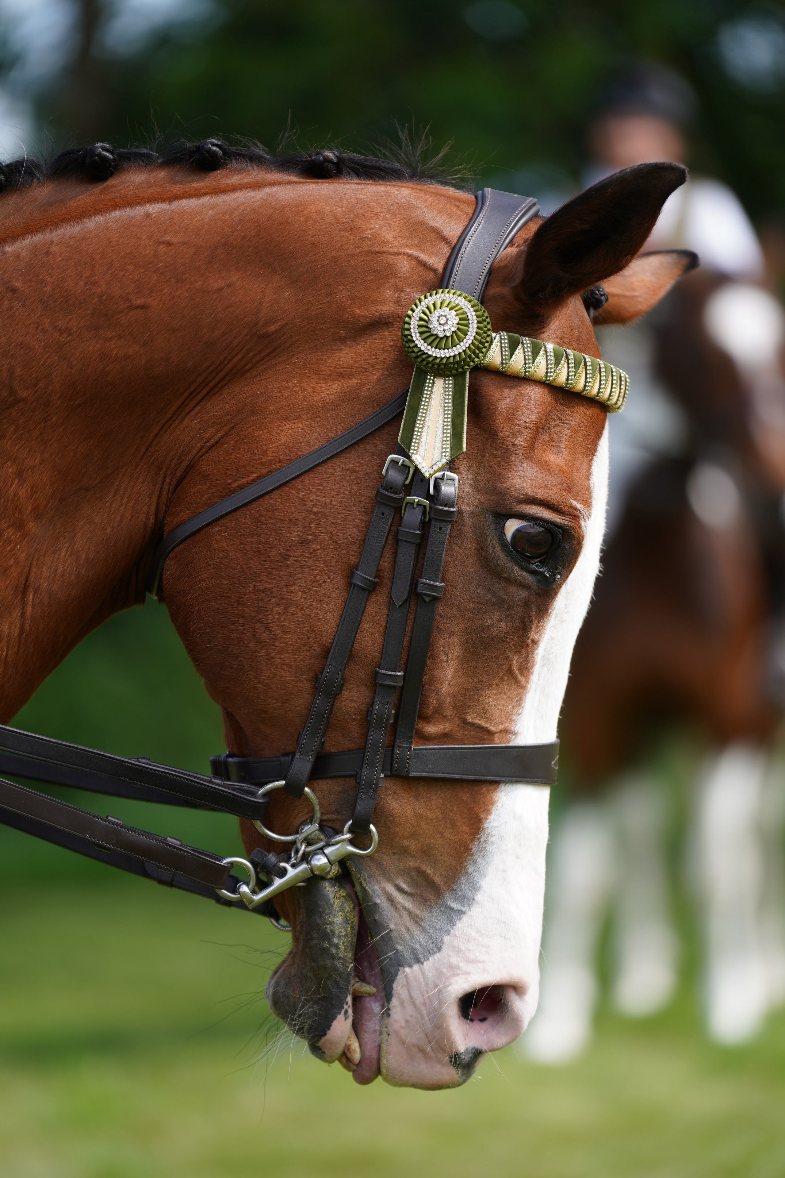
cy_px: 589
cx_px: 392
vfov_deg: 11.4
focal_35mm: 180
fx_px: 5887
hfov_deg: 7.6
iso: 100
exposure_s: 1/800
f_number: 2.8
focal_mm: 180
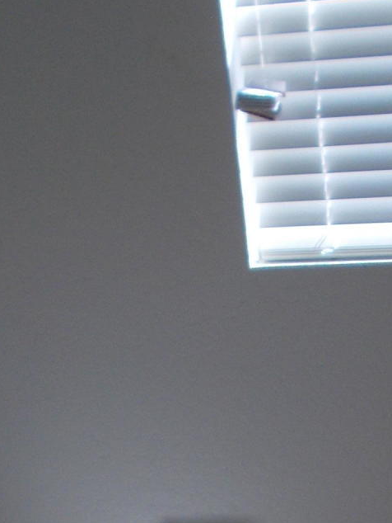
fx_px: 1237
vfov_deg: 22.1
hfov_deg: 17.7
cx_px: 359
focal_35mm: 82
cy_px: 619
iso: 80
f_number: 3.2
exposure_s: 1/100
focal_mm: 4.6
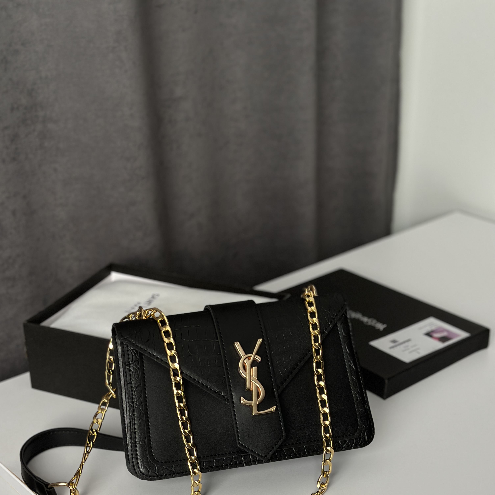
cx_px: 246
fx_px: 922
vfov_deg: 29.8
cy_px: 332
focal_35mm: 57
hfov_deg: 30.0
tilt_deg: -27.4
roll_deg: -1.1
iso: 64
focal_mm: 6.86
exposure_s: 1/127
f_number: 1.78
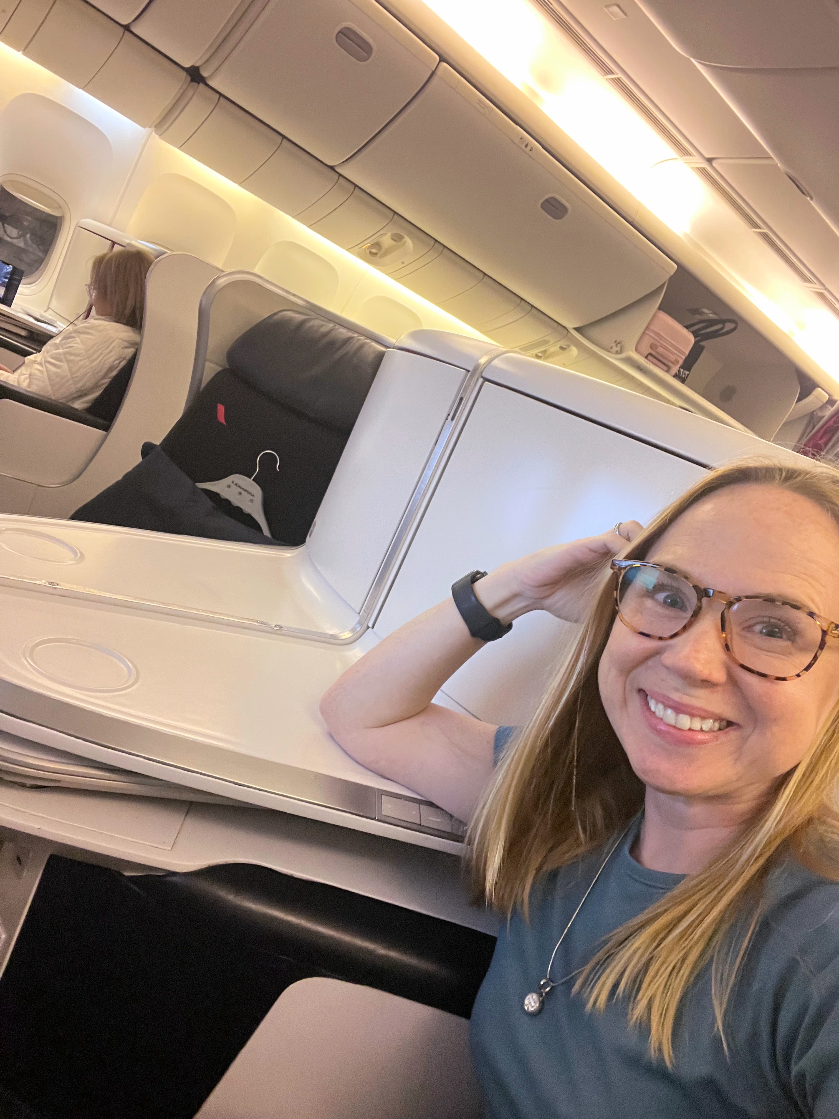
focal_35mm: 23
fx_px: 743
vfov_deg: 73.9
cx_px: 420
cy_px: 560
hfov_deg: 58.9
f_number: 2.2
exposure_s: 1/28
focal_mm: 2.71
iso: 500
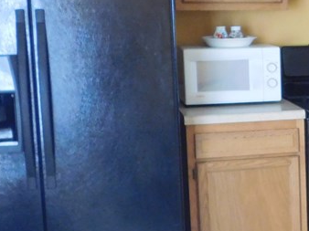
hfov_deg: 19.3
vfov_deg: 16.2
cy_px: 128
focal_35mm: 91
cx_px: 440
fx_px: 812
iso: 320
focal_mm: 5.3
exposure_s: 1/30
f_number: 3.2
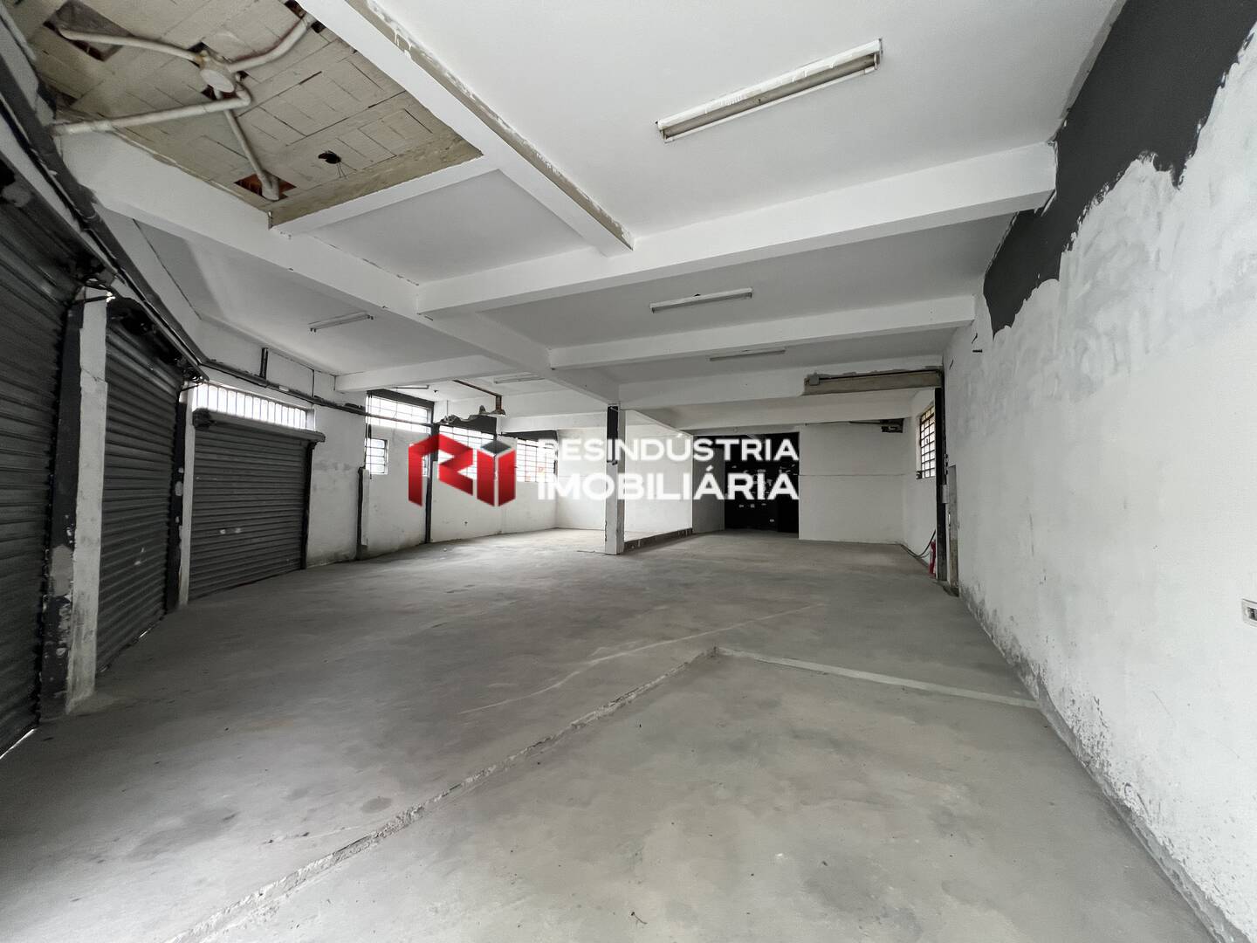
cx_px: 628
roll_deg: -1.2
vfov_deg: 89.9
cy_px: 472
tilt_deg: +2.2
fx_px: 472
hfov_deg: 106.2
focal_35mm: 13
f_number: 1.8
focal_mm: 1.57
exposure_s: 1/99
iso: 160
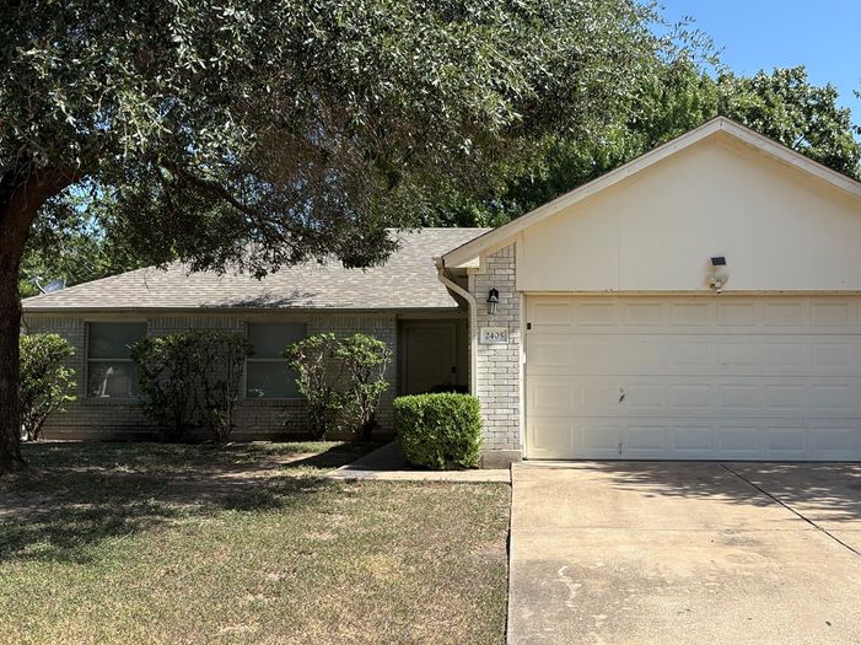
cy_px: 326
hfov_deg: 48.8
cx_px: 500
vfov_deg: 37.7
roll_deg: -0.8
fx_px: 945
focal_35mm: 38
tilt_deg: +3.2
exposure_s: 1/2451
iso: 50
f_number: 1.6
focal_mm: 5.96
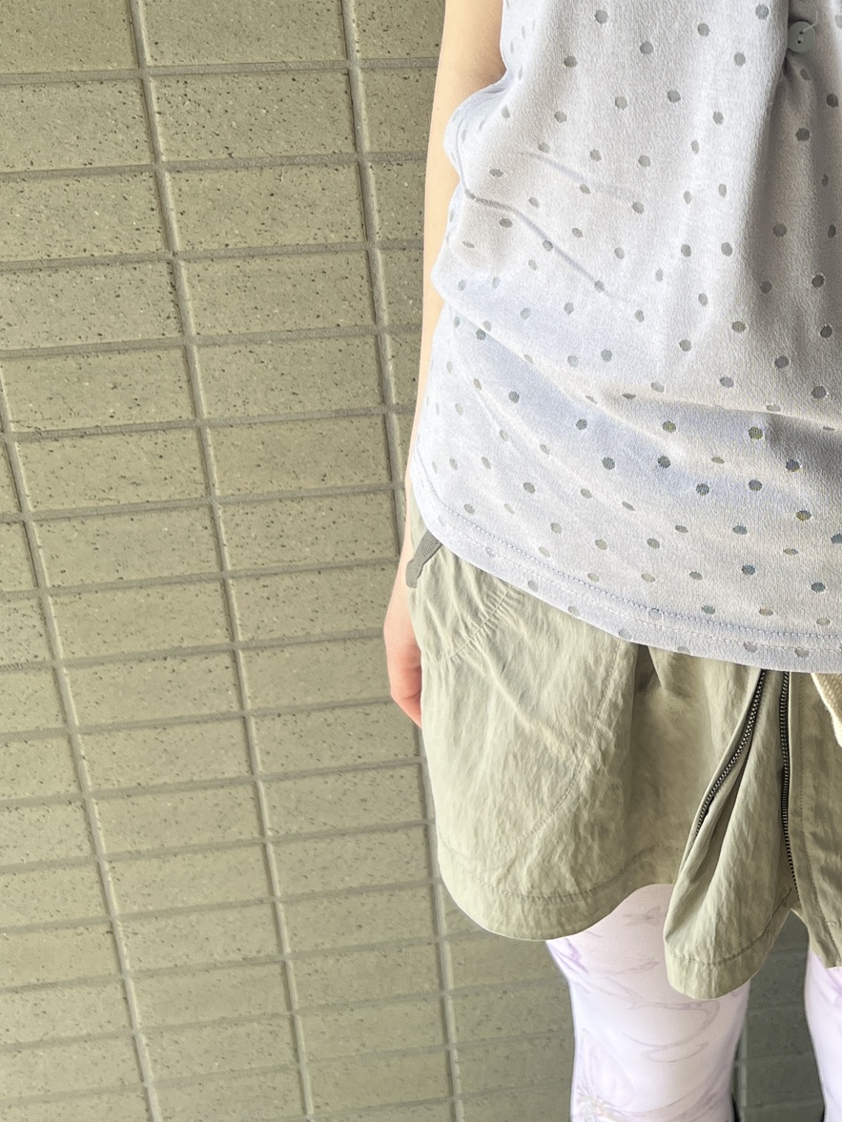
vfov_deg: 35.6
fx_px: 1719
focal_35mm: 53
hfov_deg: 26.5
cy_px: 316
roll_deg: +0.1
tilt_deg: -26.2
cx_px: 778
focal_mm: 5.7
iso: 50
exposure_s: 1/388
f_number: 1.5
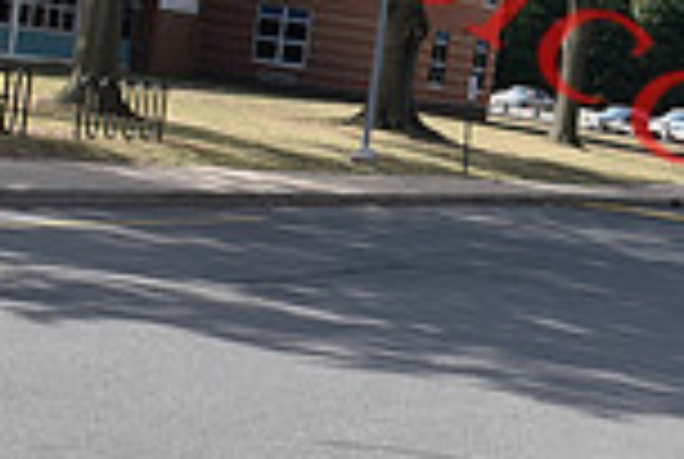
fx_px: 2608
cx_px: 918
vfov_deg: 10.1
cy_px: 254
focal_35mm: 137
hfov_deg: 14.3
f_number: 8
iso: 250
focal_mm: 24
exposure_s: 1/250
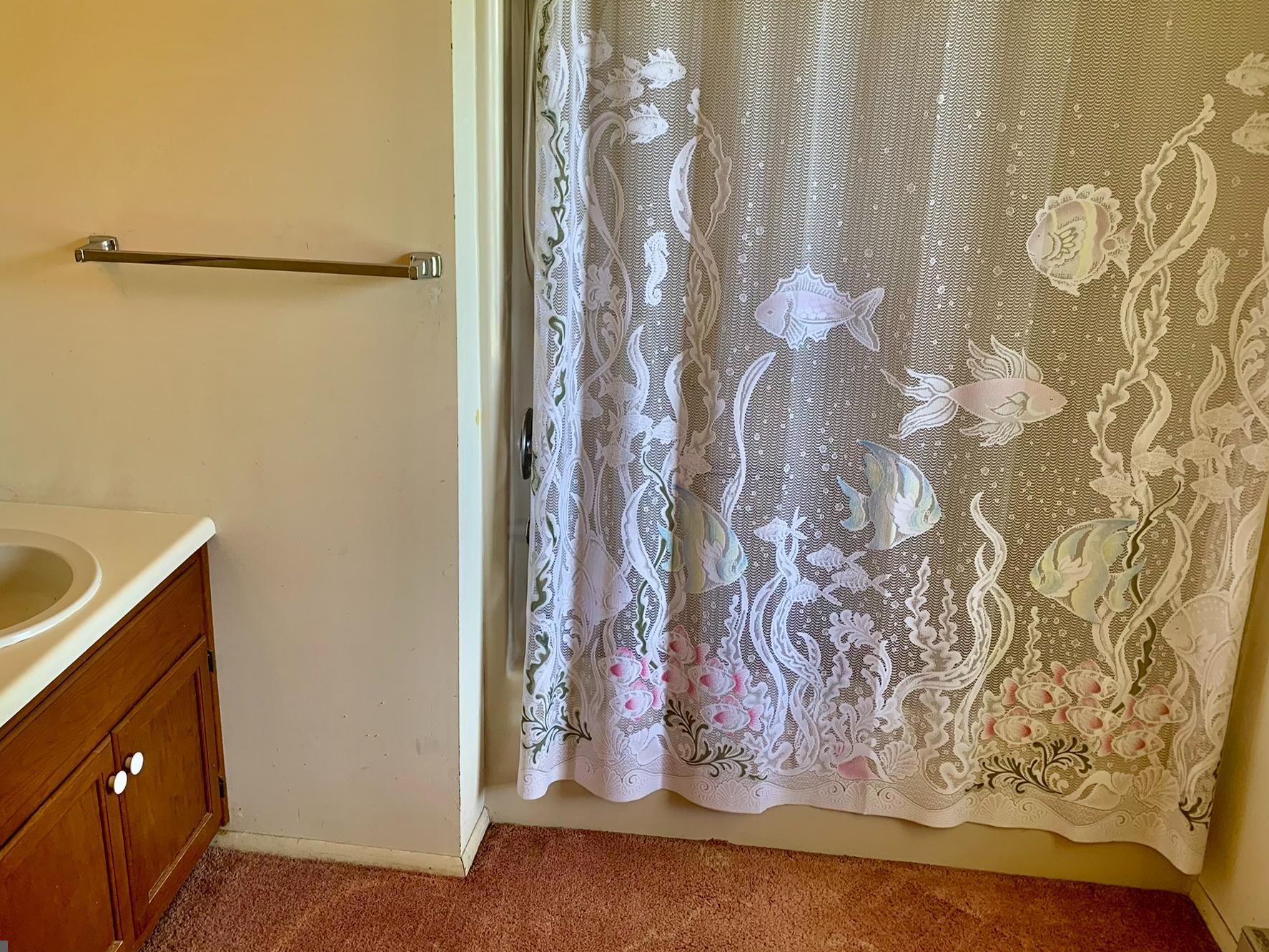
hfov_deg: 59.8
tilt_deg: -16.4
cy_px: 450
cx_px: 561
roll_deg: -1.0
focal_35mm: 30
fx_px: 1100
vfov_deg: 46.8
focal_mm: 4.25
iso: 80
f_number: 1.8
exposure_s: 1/60
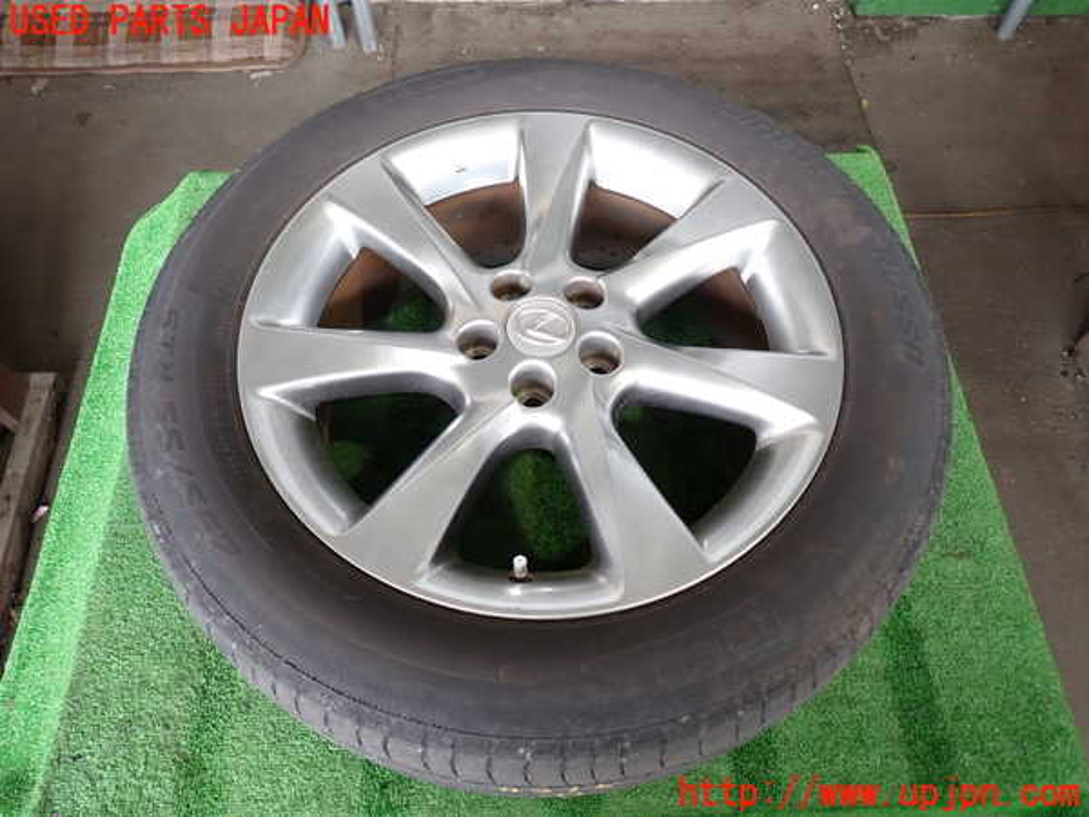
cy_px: 408
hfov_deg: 69.4
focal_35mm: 25
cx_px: 544
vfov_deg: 54.9
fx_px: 786
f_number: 2
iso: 160
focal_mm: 4.5
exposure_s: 1/60
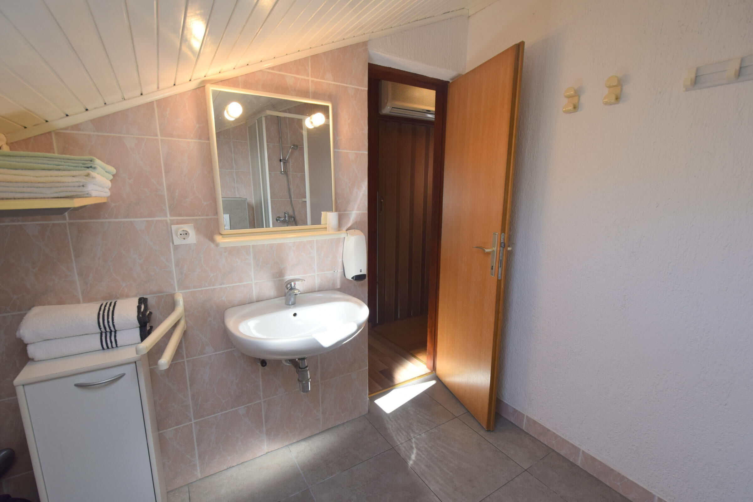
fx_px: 314
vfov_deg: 77.3
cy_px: 251
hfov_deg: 100.4
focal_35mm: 15
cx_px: 376
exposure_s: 1/100
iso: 400
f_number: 5
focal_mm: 10
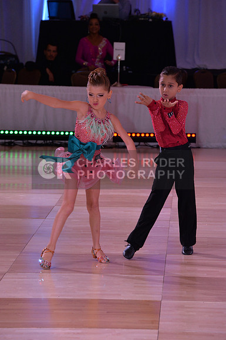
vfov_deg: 10.3
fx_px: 1889
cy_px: 170
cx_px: 113
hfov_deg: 6.8
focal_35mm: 200
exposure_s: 1/250
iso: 2000
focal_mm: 200
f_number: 8
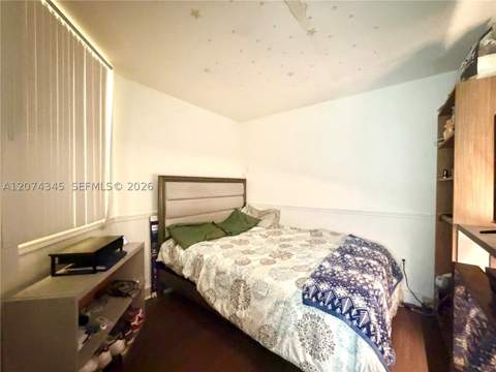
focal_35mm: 14
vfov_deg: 85.7
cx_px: 248
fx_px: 201
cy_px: 186
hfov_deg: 102.1
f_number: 2.2
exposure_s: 1/40
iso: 1600
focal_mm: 2.22
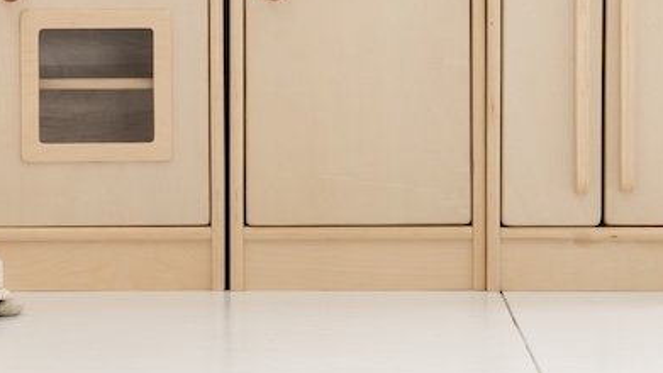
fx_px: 5556
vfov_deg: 3.8
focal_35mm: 316
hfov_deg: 6.8
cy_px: -338
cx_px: 247
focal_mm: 85
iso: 640
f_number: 11
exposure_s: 1/40
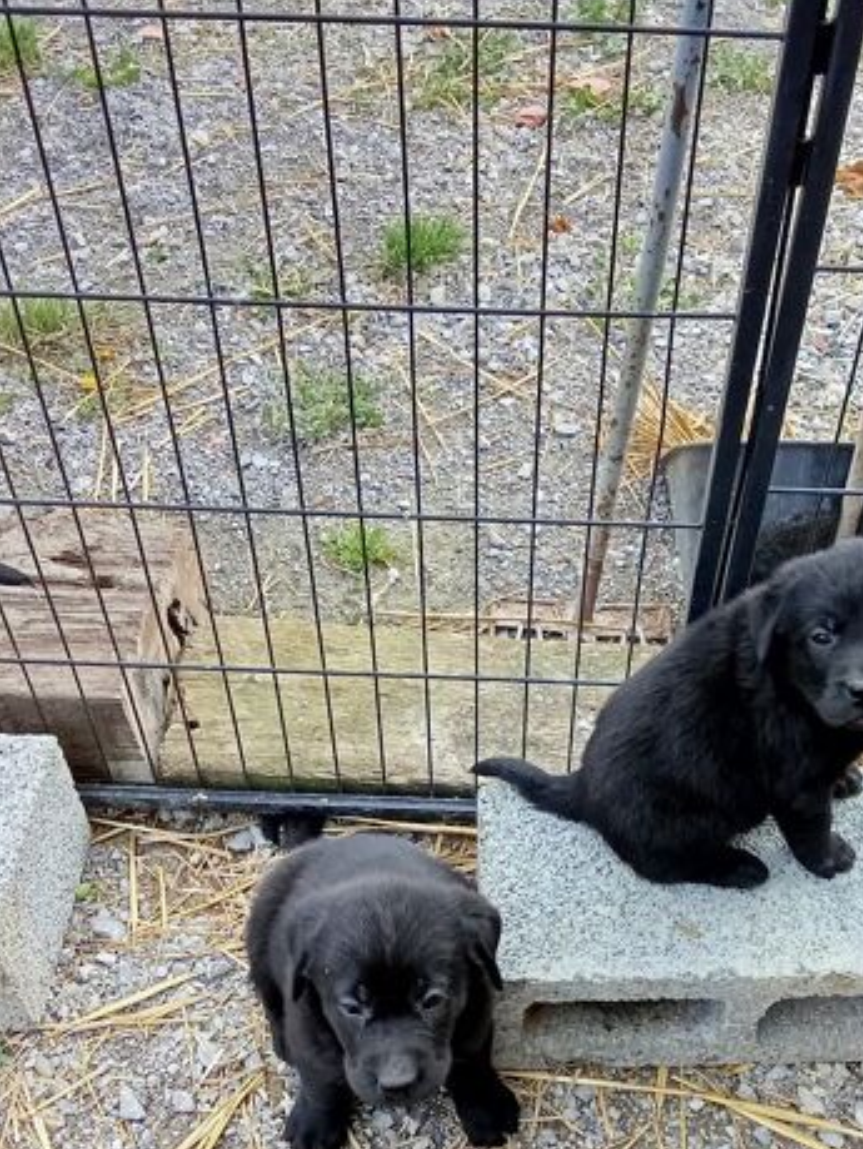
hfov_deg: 36.7
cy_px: 758
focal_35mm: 39
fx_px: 1295
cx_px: 515
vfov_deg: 47.1
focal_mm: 2.78
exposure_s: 1/264
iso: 100
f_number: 2
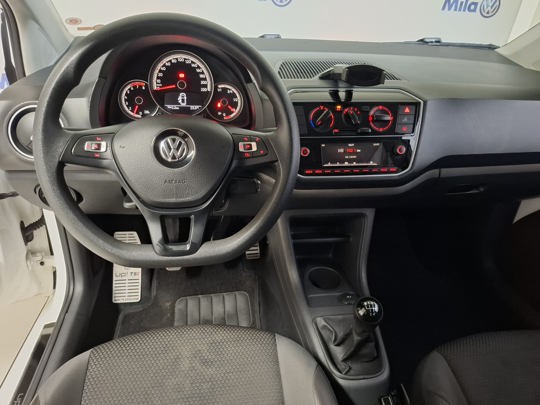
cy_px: 202
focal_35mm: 23
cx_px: 270
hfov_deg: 73.9
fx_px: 359
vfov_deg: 58.9
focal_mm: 5.54
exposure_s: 1/20
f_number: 1.8
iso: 1000
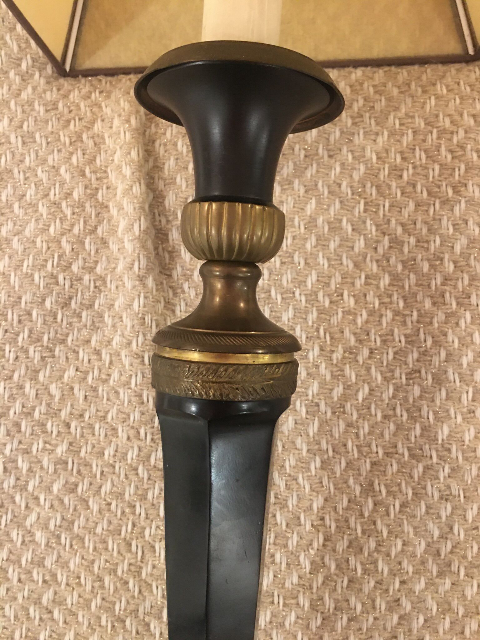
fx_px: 536
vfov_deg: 61.7
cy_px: 320
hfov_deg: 48.2
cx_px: 240
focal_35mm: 29
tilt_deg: -87.6
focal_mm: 4.15
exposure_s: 1/4
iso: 64
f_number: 2.2
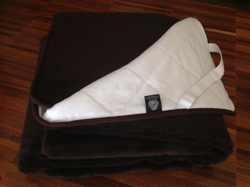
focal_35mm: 33
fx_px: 238
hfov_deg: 55.4
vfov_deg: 42.9
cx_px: 125
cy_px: 94
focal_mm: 4.12
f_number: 2.4
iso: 50
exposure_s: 1/40
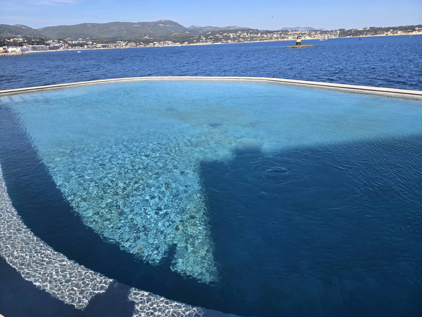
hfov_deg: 73.9
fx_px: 280
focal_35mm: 23
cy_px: 158
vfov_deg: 58.9
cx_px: 211
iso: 50
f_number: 1.8
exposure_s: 1/2921
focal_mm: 5.4
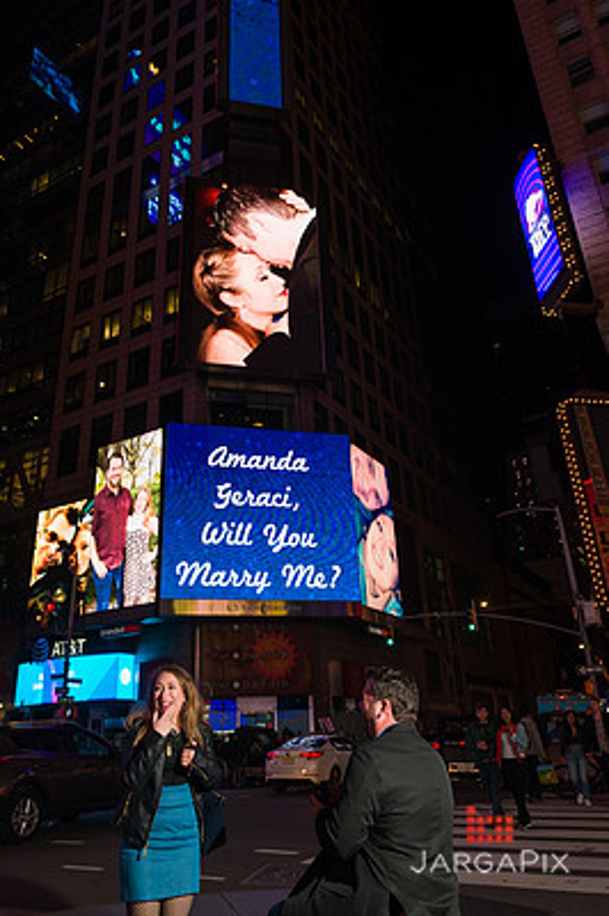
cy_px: 408
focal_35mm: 27
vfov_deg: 67.2
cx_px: 285
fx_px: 686
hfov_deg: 47.8
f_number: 5.6
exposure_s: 1/200
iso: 500
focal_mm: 24
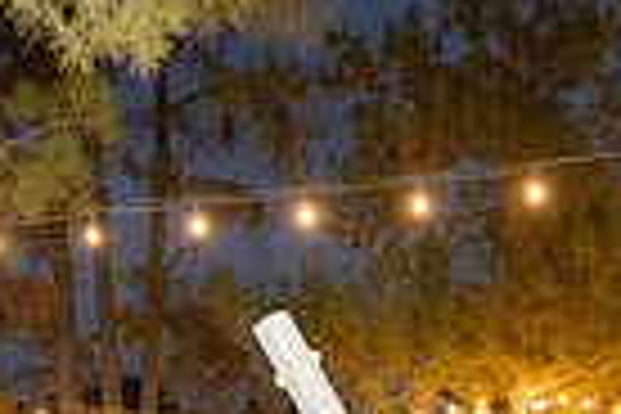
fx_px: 2070
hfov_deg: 16.9
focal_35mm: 120
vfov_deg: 10.8
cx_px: 531
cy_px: 686
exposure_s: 1/200
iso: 2500
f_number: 4
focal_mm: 28.5
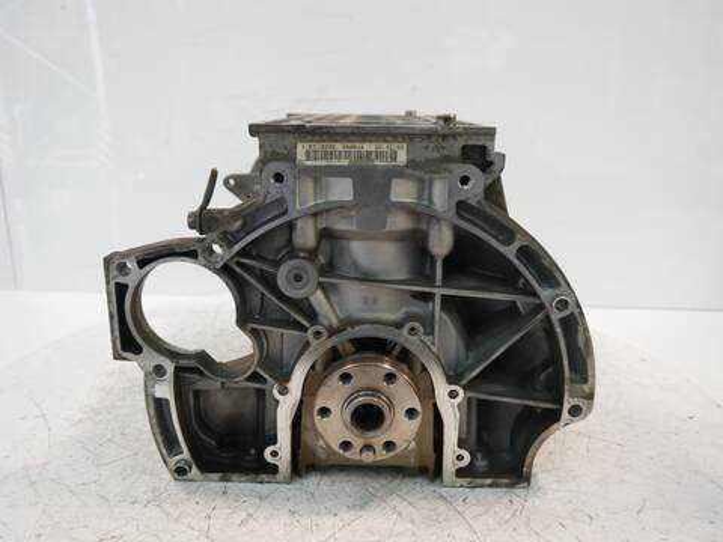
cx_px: 362
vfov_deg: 49.7
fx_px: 585
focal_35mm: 28
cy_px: 271
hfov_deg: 63.4
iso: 800
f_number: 3.5
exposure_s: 1/125
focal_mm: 14
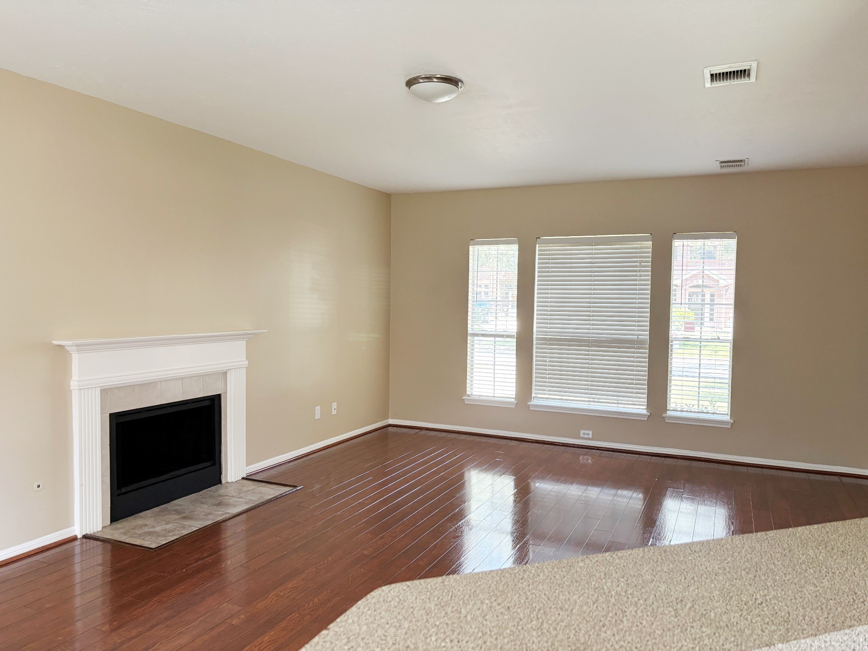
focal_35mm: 26
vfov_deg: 53.1
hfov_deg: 67.3
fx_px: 652
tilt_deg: -4.1
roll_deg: -1.3
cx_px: 434
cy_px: 326
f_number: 1.6
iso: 125
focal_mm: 5.96
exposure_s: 1/106
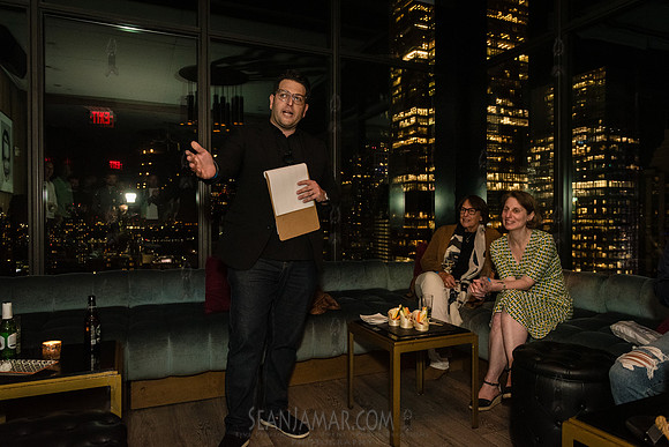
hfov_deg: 73.0
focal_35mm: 24
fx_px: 452
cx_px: 334
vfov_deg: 52.5
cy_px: 224
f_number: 4
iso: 6400
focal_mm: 24
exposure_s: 1/200
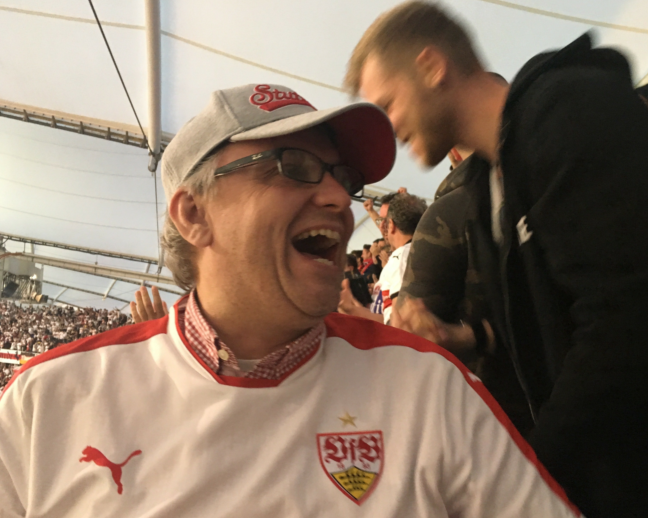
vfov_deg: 47.1
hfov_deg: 57.1
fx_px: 594
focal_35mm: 31
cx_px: 344
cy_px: 263
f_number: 2.2
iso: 200
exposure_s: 1/25
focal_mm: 4.15
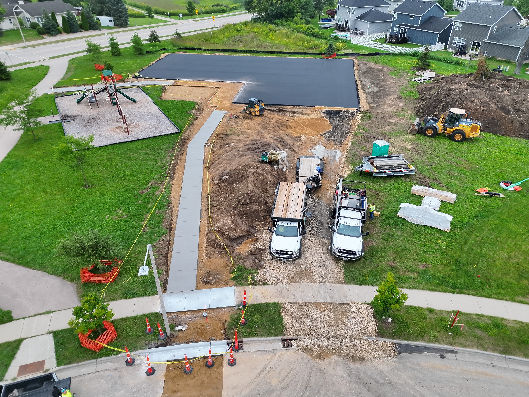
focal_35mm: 24
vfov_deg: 56.8
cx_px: 264
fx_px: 367
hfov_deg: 71.6
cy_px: 198
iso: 160
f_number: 1.7
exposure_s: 1/320
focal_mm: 6.72
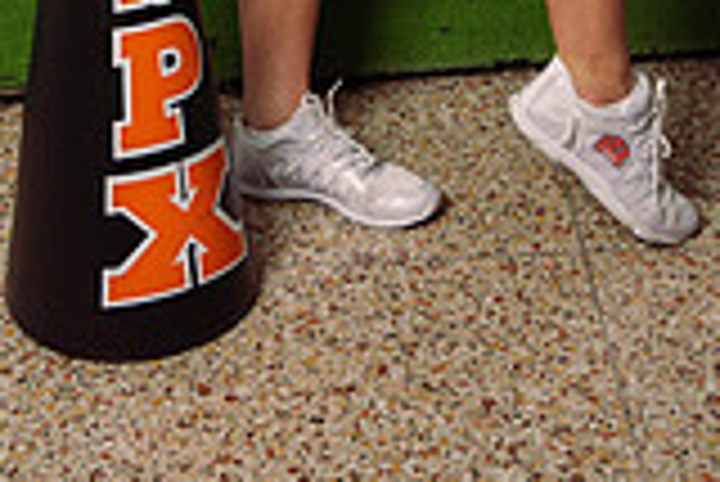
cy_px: -527
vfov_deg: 11.9
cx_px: 297
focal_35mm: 101
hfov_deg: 20.2
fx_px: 2022
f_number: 4.5
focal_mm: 36
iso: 125
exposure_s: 1/250
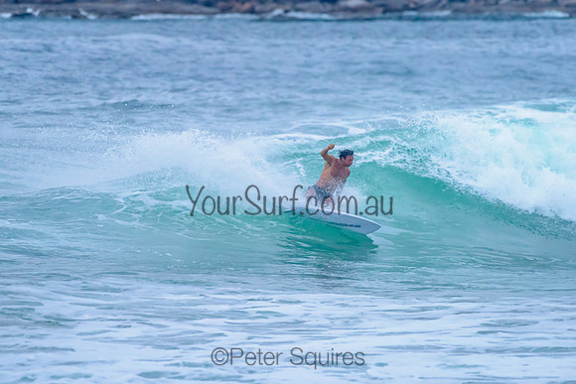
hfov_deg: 3.4
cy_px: 149
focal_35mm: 613
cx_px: 270
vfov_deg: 2.2
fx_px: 9804
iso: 2500
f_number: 5.6
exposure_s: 1/2000
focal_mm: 500
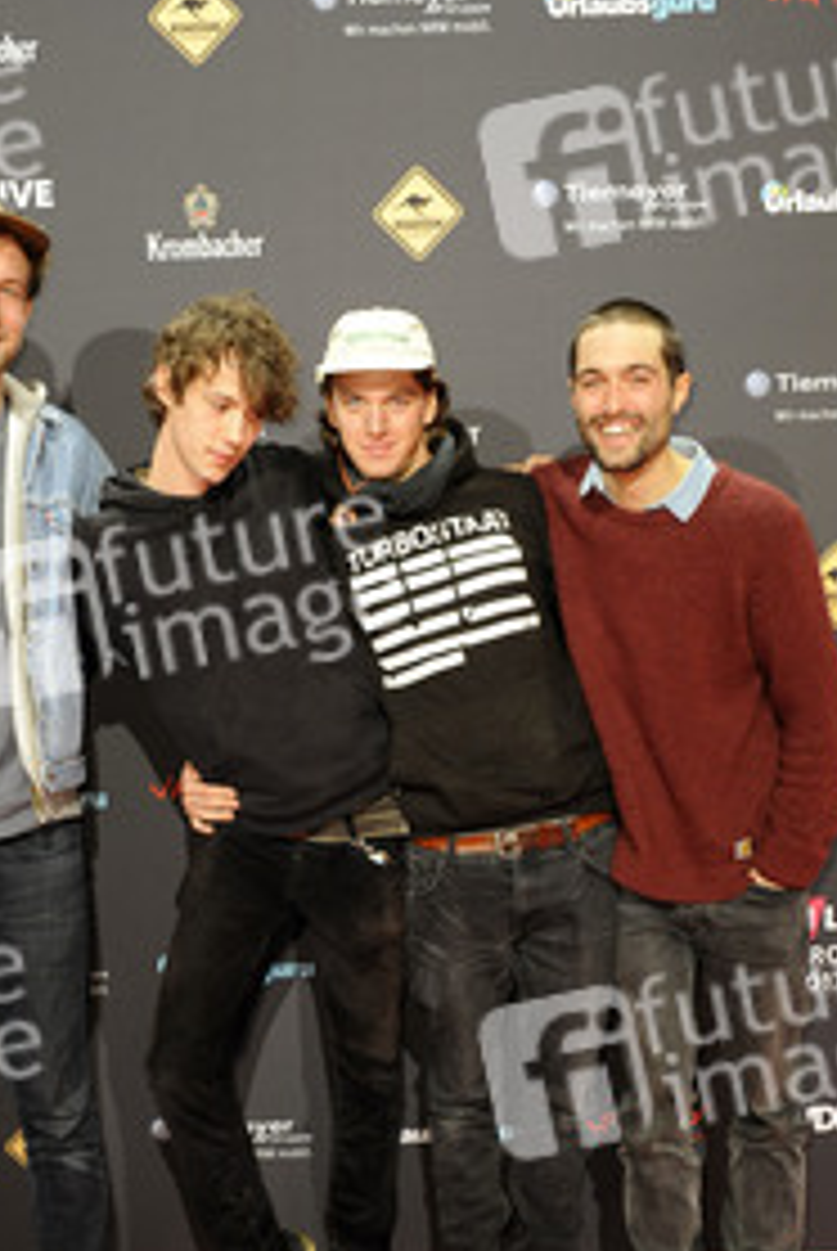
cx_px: 304
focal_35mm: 46
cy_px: 828
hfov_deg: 29.2
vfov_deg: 42.2
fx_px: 1600
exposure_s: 1/160
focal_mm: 32
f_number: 6.3
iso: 2500
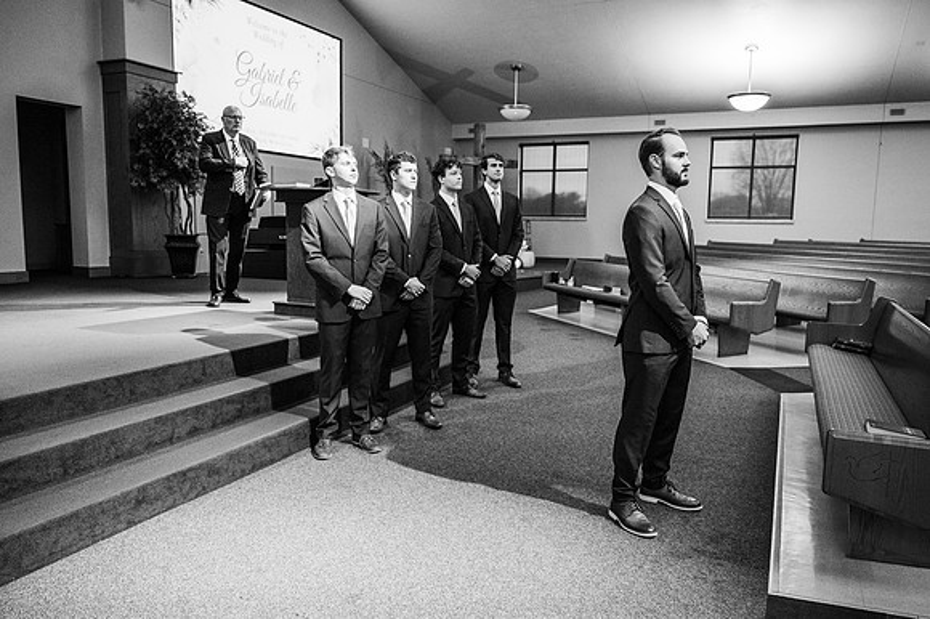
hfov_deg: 66.4
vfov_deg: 47.1
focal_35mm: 28
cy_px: 310
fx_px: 710
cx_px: 465
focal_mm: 27.5
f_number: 3.2
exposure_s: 1/250
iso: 2000
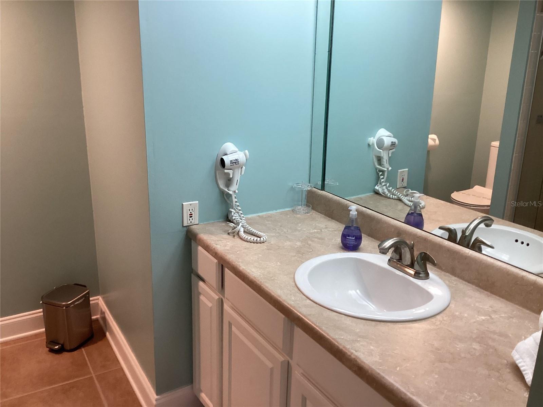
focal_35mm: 31
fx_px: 486
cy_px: 204
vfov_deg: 45.4
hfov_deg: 58.4
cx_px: 272
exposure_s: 1/60
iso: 160
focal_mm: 3.3
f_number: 2.4
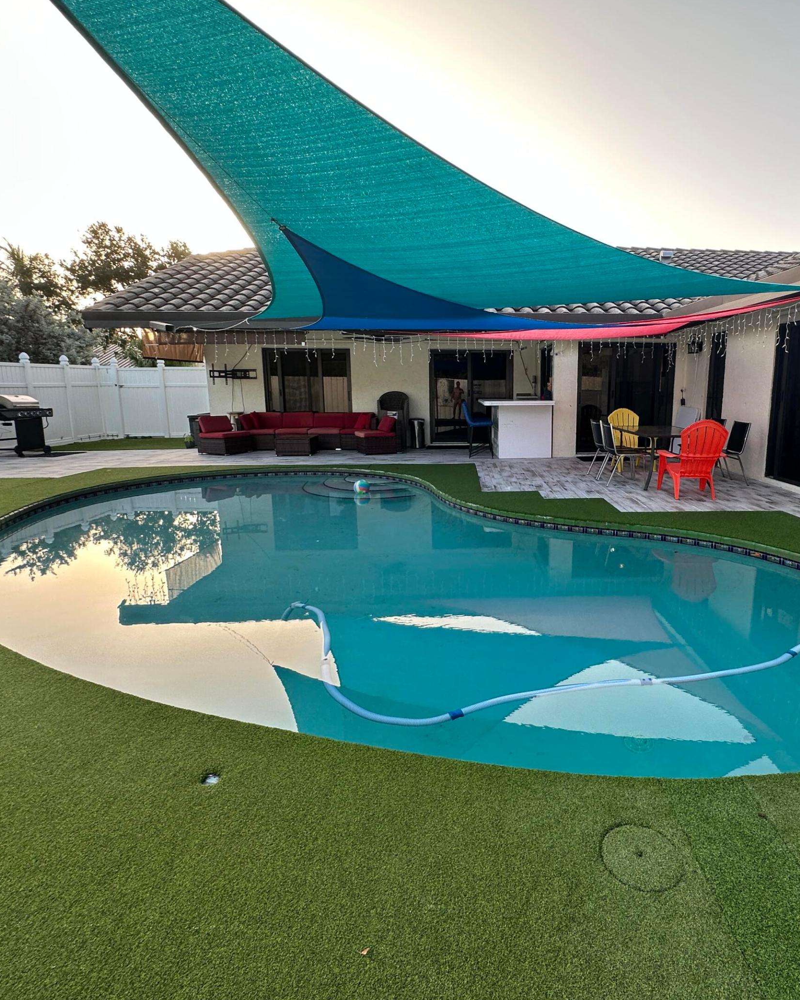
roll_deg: +0.6
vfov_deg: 83.3
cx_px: 499
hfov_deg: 69.7
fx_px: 562
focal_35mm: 19
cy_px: 485
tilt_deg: -11.9
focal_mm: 2.22
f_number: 2.2
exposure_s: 1/156
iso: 40
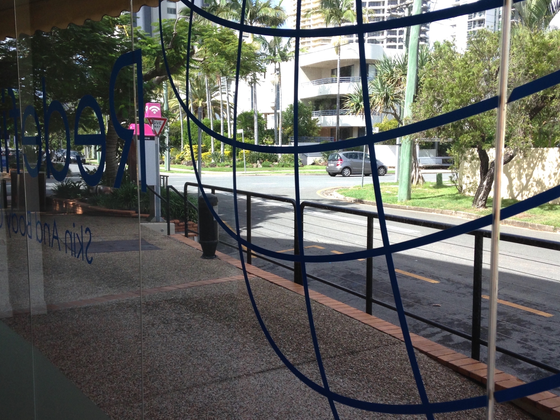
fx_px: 663
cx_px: 282
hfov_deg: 45.8
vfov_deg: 35.1
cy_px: 222
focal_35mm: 41
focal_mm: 4.12
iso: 64
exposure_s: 1/847
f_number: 2.4
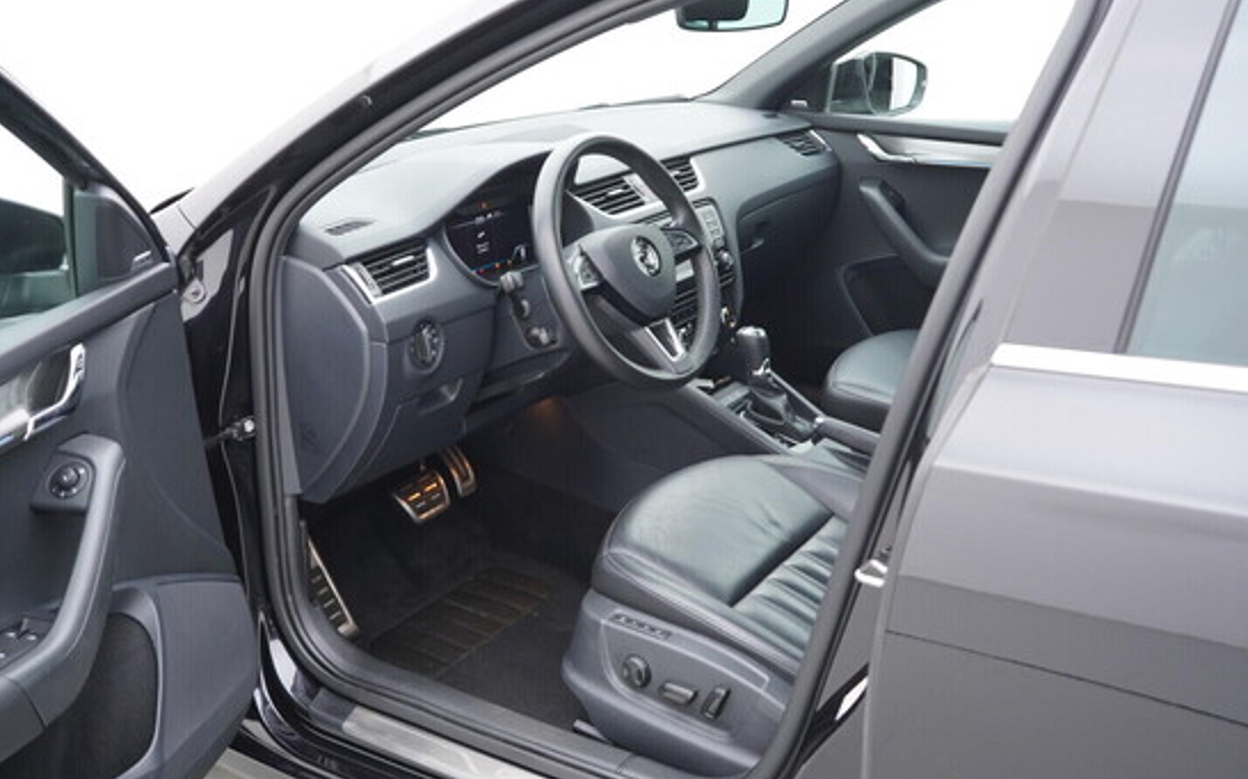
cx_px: 622
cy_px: 390
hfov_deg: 52.8
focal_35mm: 37
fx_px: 1258
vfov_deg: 34.4
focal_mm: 24
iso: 250
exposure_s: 1/40
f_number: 2.8
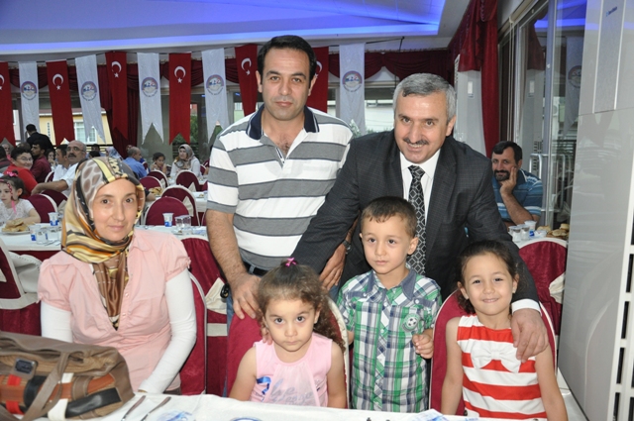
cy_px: 210
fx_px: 554
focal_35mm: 32
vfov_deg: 41.6
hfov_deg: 59.6
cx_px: 317
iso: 800
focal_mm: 21
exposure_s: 1/60
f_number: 3.8
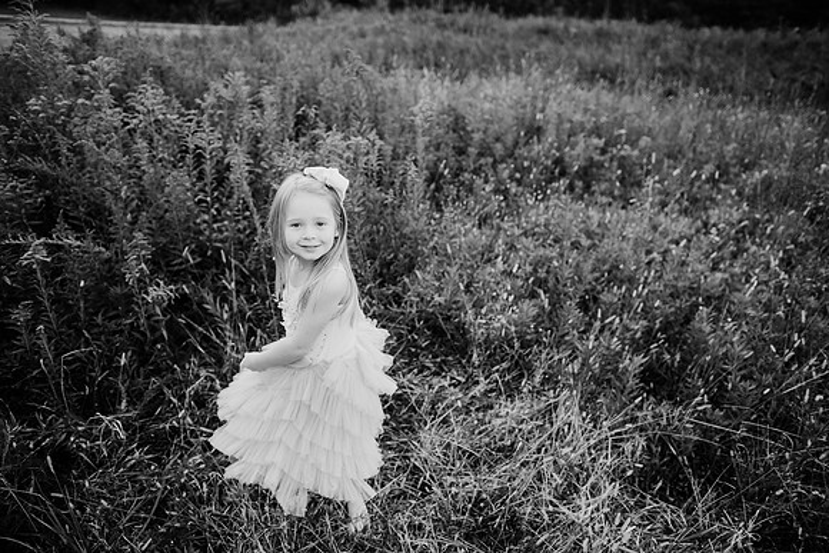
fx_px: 553
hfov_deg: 73.7
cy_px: 276
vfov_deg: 53.2
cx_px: 414
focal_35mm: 24
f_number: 2.5
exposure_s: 1/400
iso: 250
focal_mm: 24
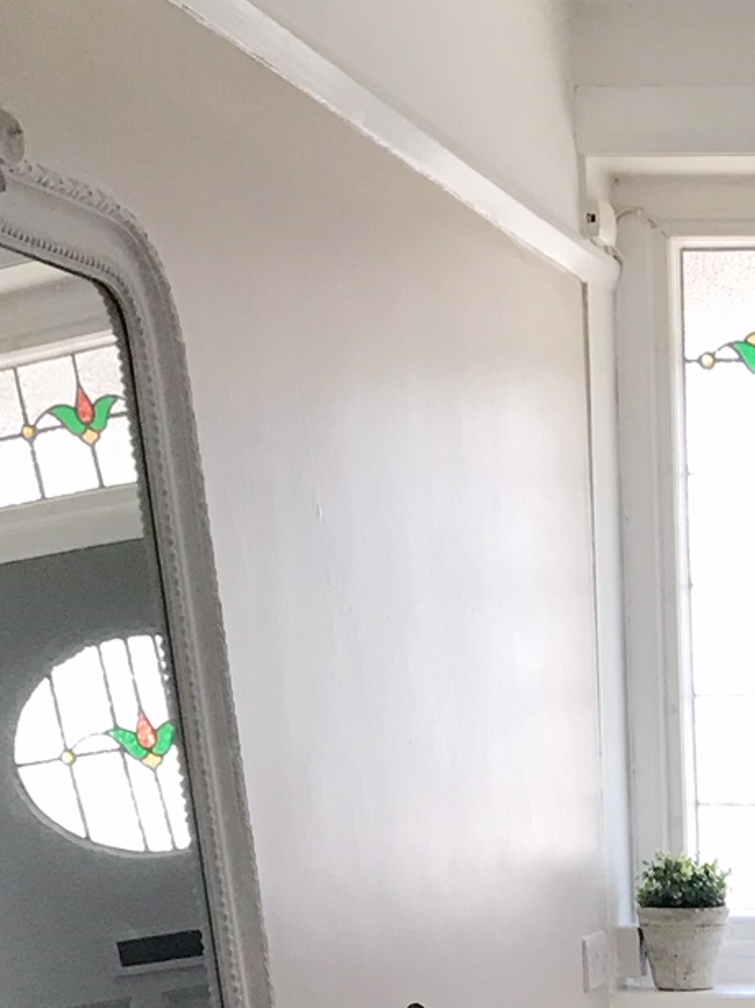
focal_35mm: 92
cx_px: 1036
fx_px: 2677
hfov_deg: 15.2
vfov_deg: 19.8
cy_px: 1264
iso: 32
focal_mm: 3.99
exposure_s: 1/33
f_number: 1.8
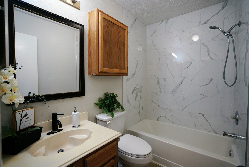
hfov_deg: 96.7
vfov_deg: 73.8
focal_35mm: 16
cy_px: 84
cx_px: 124
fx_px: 111
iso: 1000
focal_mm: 16
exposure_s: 1/161
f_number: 4
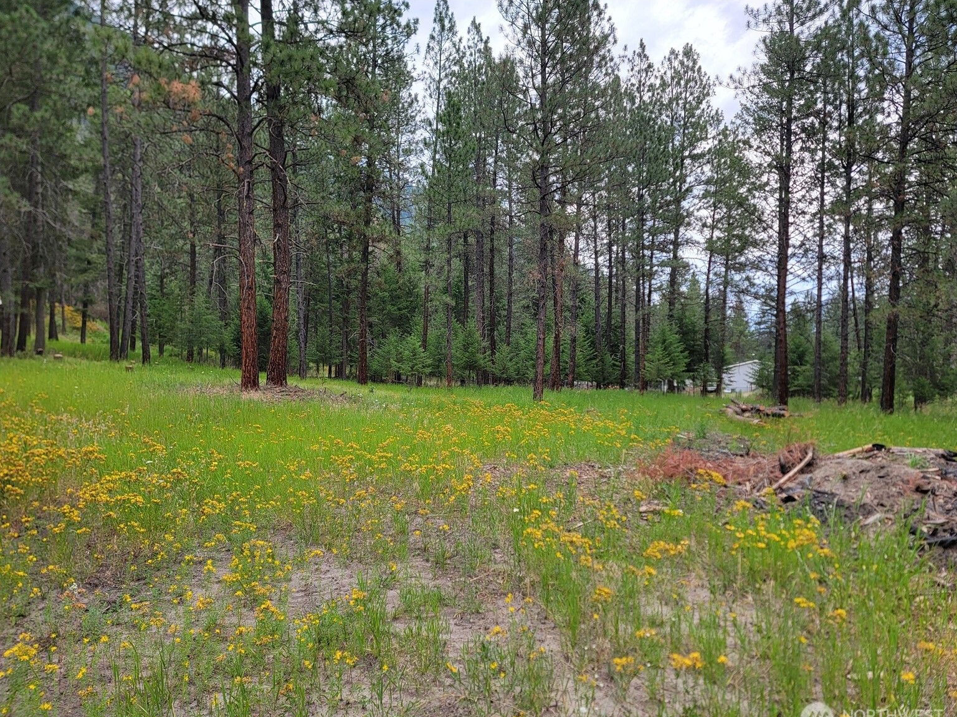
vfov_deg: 54.9
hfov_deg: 69.4
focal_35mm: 25
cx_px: 464
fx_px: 691
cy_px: 371
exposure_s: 1/120
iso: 16
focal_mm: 6.7
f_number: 1.8
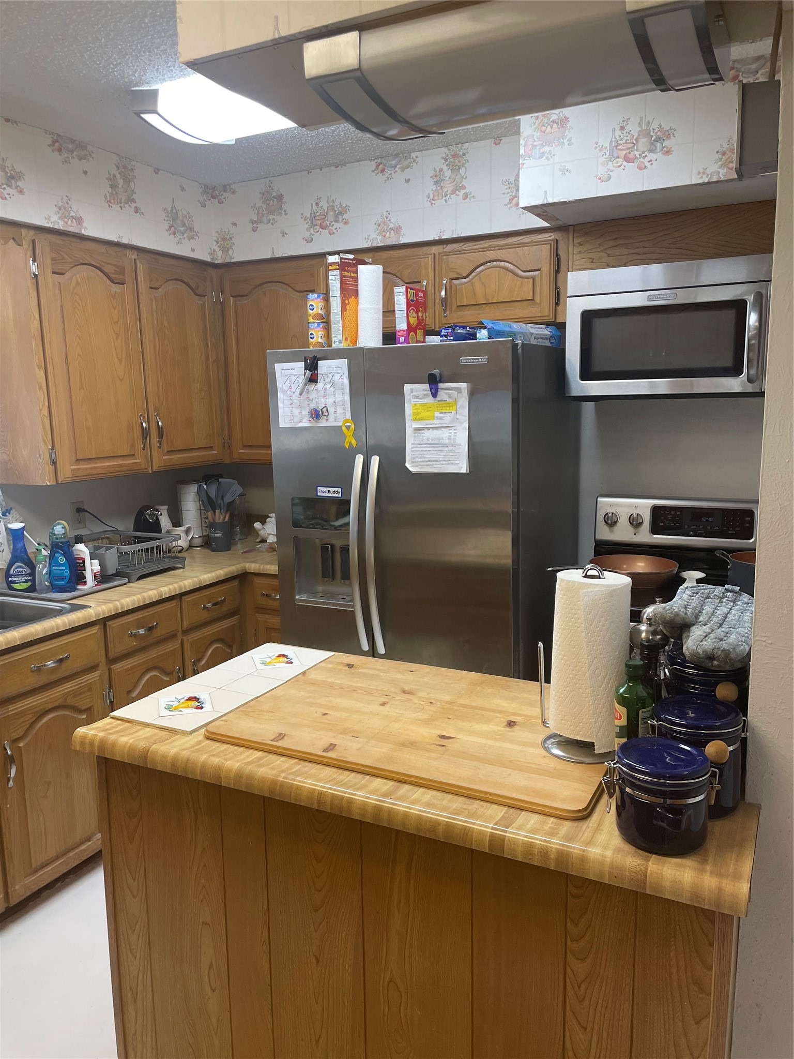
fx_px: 795
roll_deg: +1.2
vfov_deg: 67.3
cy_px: 530
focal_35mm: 26
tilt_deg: -8.8
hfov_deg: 53.1
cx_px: 397
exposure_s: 1/120
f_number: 1.6
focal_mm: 4.2
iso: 125
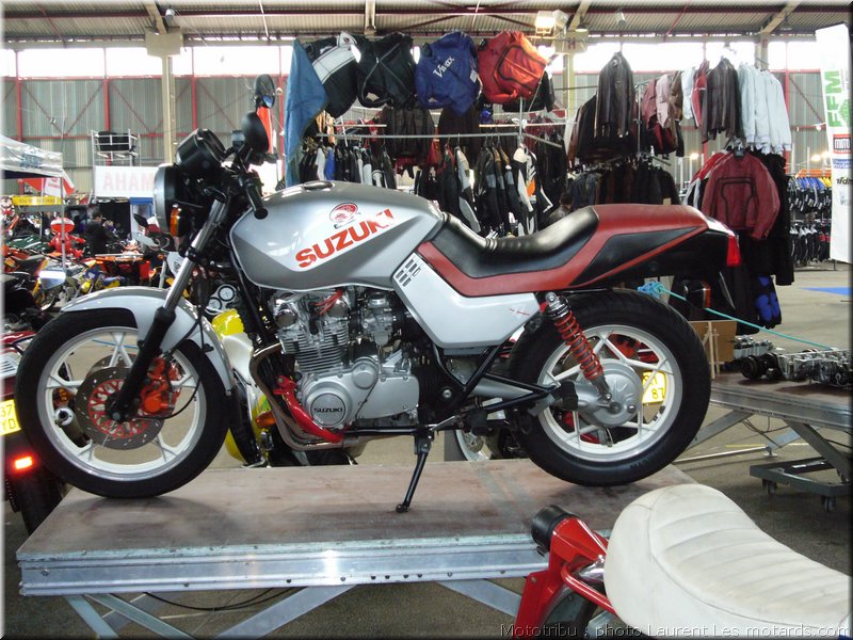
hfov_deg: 38.9
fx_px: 1207
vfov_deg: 29.7
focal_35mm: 49
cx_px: 426
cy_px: 320
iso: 200
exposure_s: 1/30
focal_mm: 8.1
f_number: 3.6
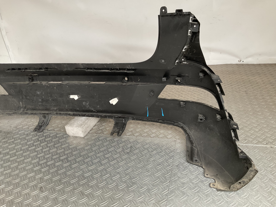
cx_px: 138
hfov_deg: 61.7
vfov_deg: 48.2
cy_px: 104
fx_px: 231
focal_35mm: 29
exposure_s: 1/50
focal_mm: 3
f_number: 1.8
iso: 40
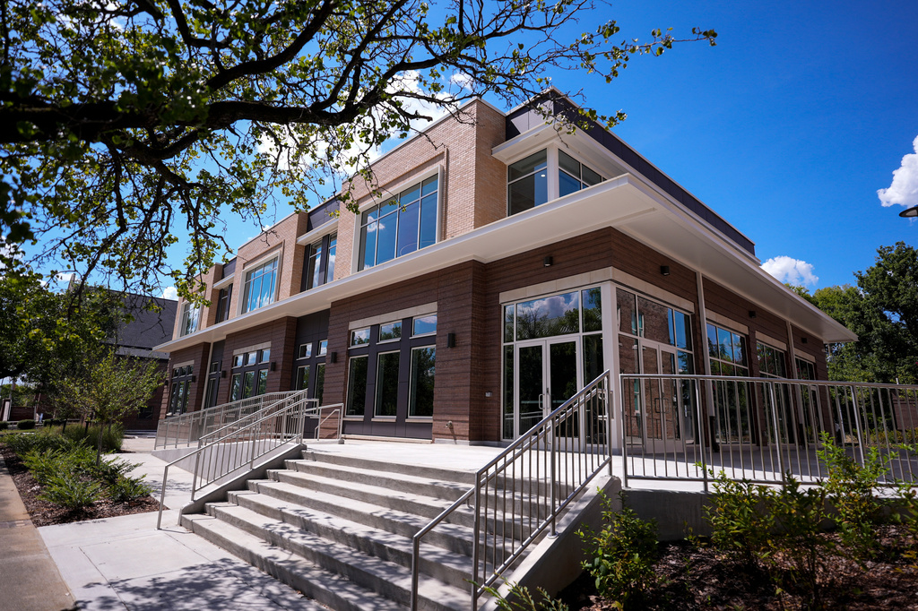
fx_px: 510
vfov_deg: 61.9
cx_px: 459
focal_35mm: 20
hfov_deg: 84.0
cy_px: 306
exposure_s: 1/8000
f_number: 2
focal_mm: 20
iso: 250
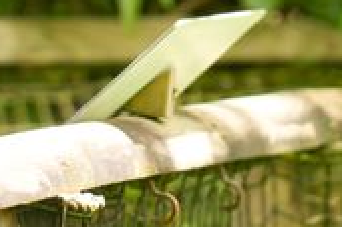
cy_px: -236
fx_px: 5932
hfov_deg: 3.3
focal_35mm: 625
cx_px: -101
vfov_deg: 2.2
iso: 250
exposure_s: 1/250
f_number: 1.6
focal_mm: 85
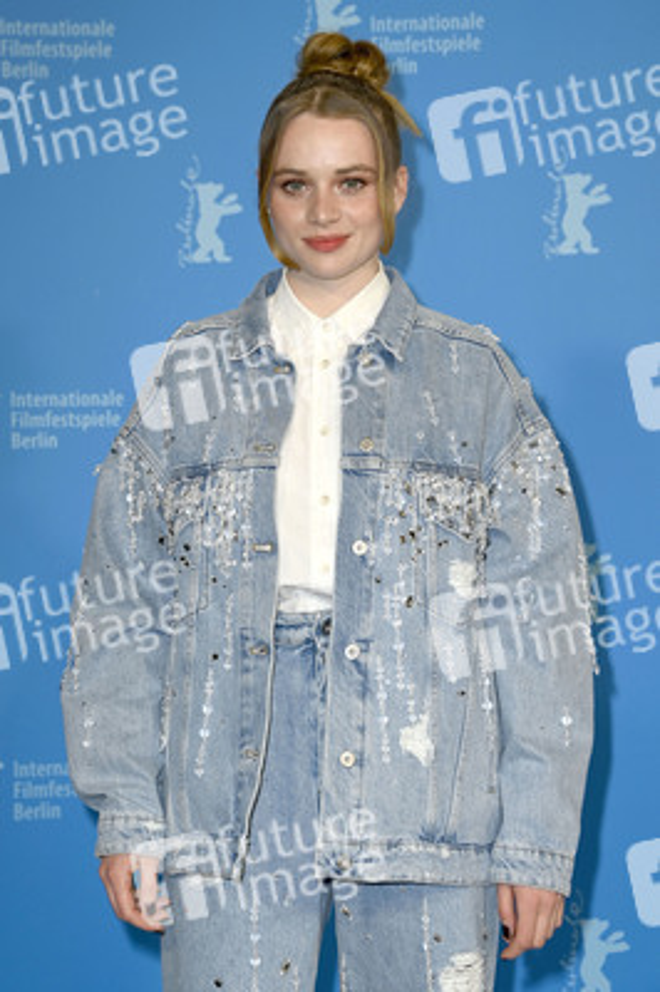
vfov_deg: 26.0
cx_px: 330
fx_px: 2149
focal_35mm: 78
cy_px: 496
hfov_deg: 17.5
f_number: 5.6
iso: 800
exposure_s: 1/200
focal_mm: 78
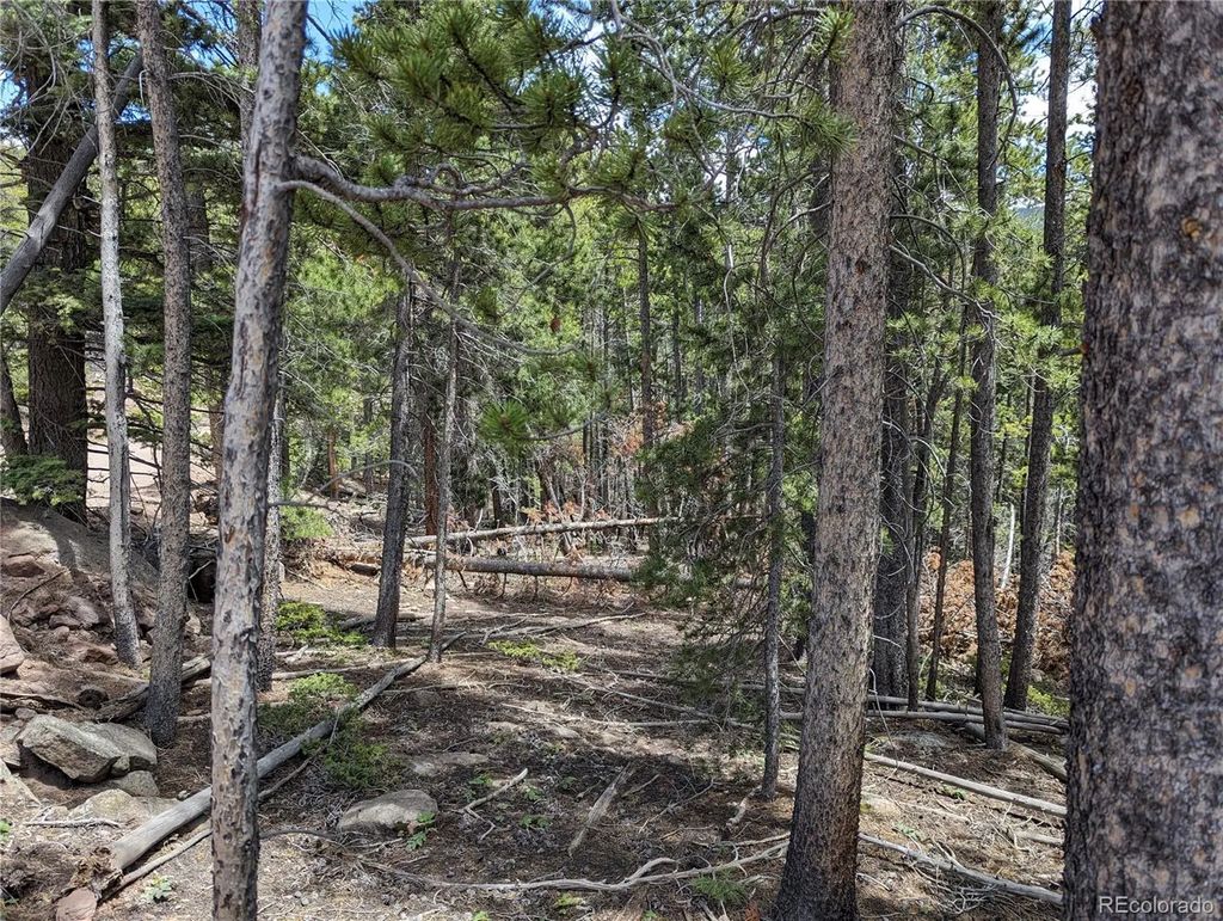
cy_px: 460
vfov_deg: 56.9
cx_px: 612
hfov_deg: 71.5
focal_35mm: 24
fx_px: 849
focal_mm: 6.81
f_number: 1.85
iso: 41
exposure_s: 1/430
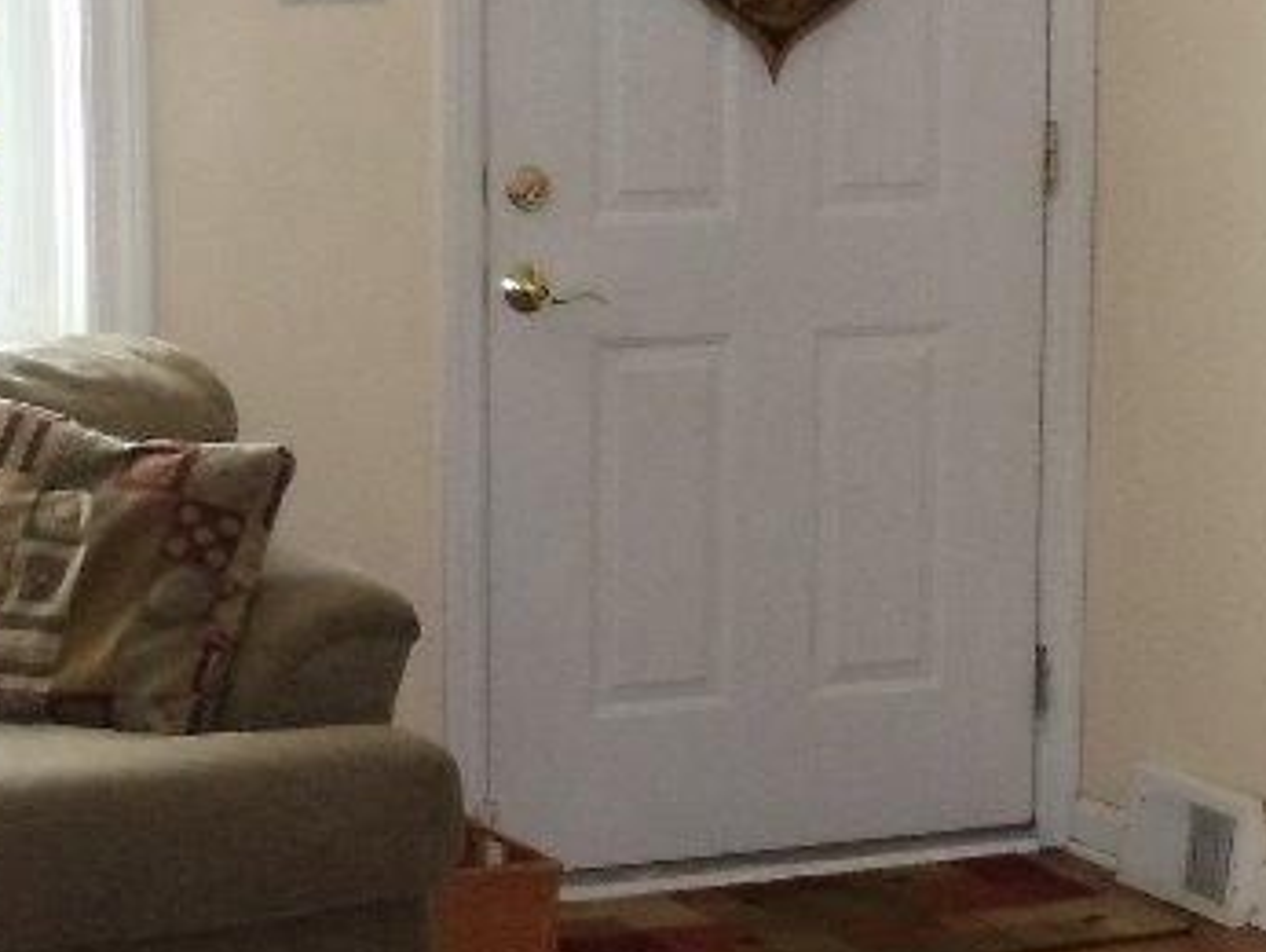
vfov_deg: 8.1
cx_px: 882
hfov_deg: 10.8
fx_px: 6697
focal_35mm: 183
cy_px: 787
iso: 200
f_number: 3.5
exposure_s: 1/30
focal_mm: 6
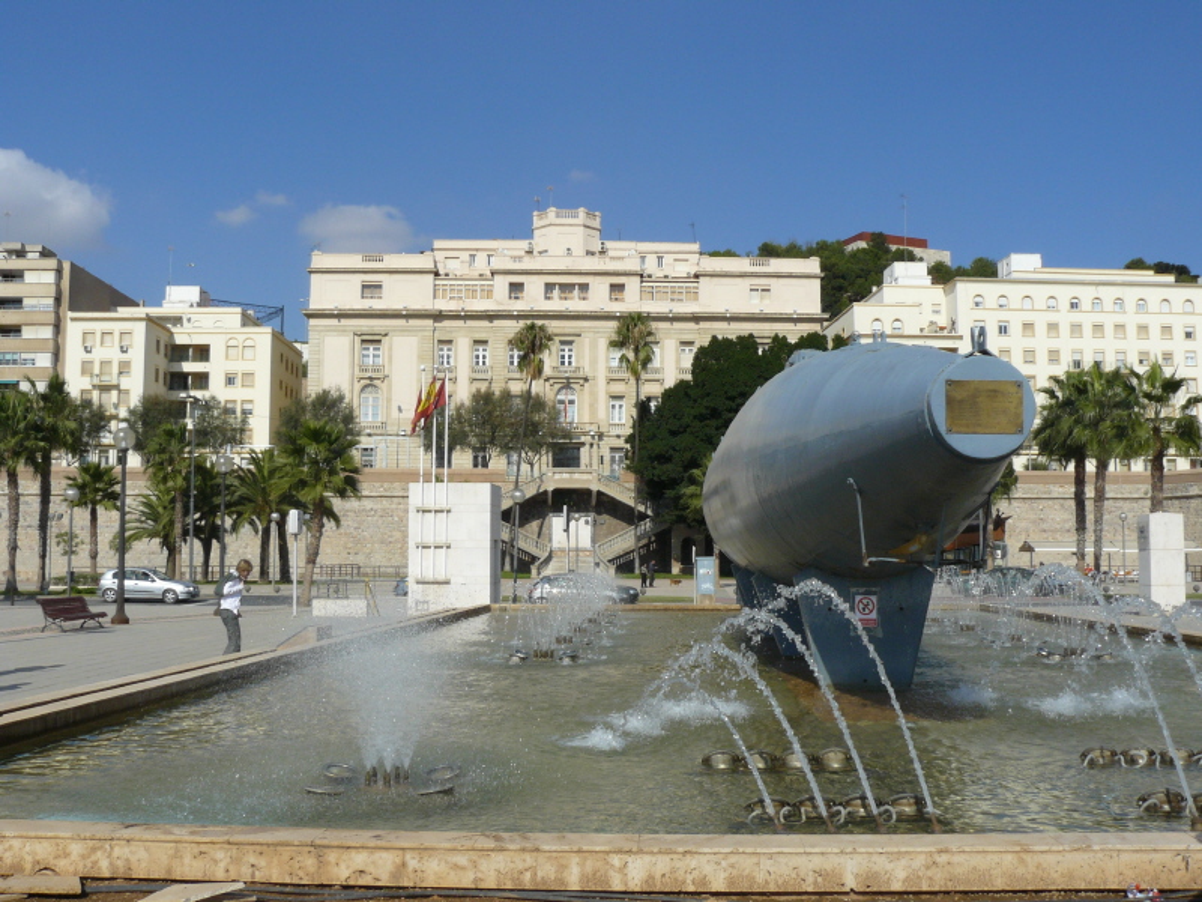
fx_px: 1250
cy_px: 451
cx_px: 601
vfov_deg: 39.7
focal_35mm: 36
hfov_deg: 51.4
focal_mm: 6
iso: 100
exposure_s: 1/400
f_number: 8
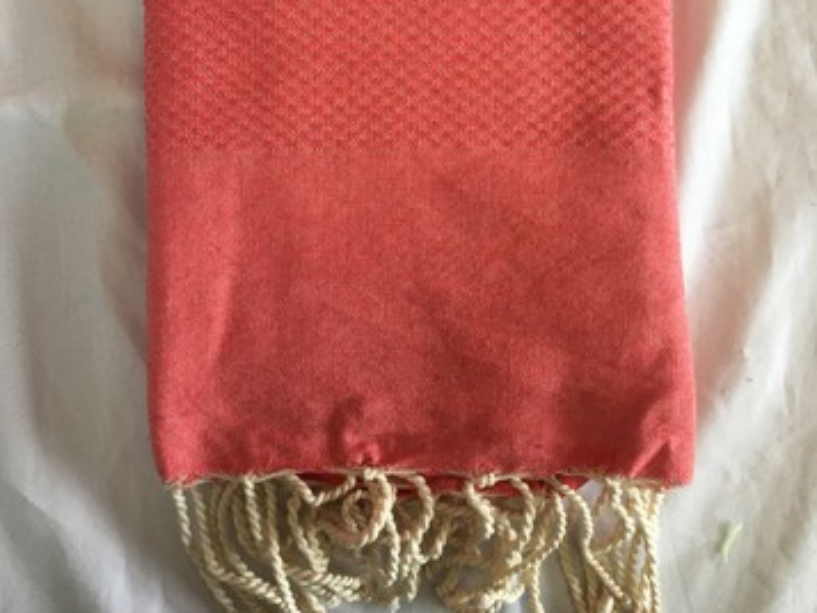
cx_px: 410
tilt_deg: -88.0
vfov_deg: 35.8
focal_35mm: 39
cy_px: 133
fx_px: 921
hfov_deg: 47.8
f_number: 2.2
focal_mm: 4.15
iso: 32
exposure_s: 1/33
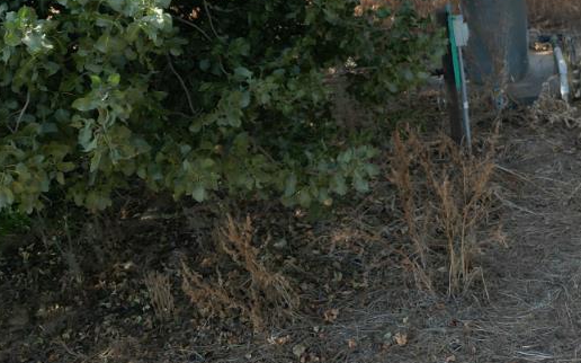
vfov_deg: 17.4
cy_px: 40
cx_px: 533
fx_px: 1171
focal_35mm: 74
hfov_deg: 26.8
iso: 110
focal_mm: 6.72
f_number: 1.7
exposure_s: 1/1000
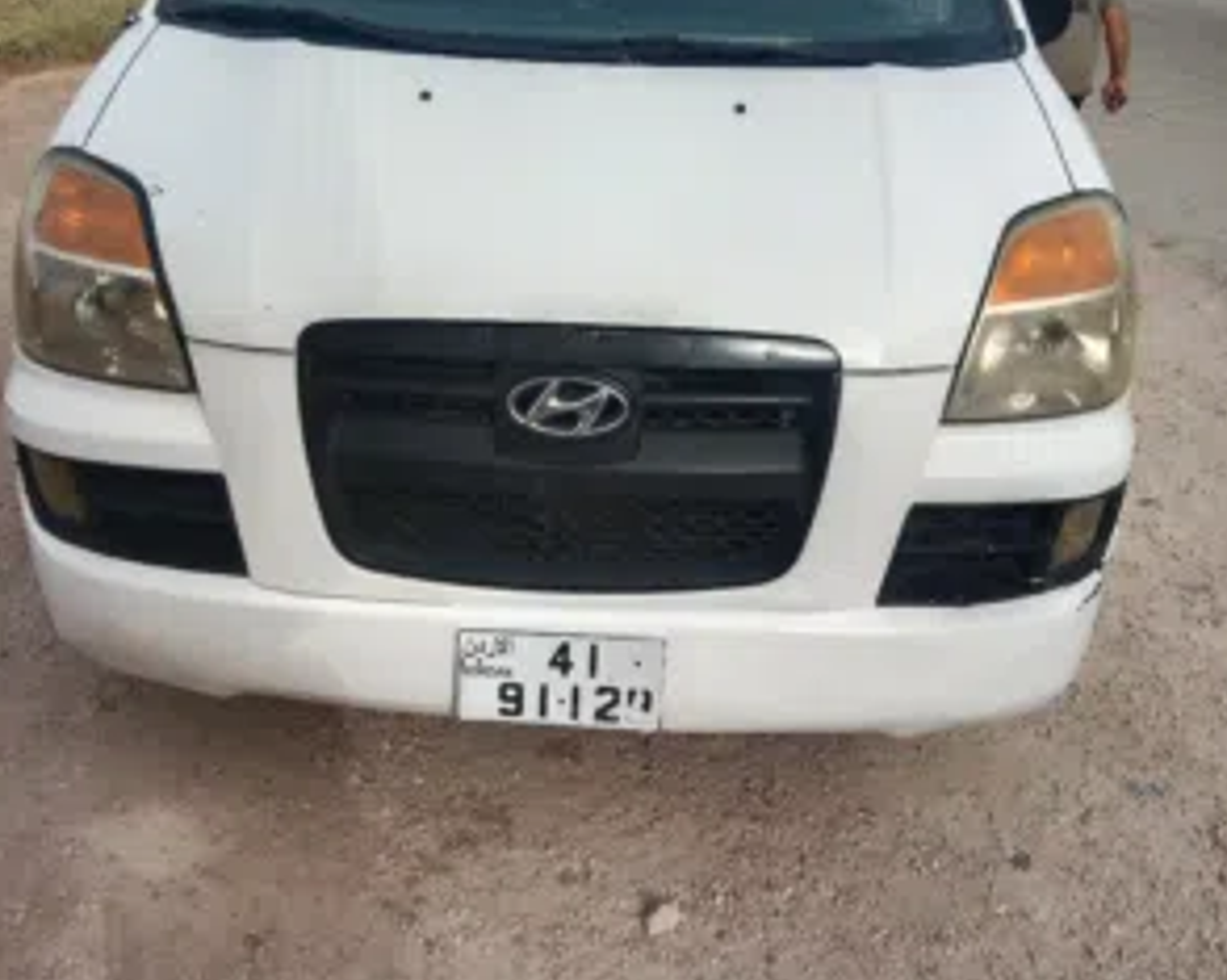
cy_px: 360
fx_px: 1306
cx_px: 620
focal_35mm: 36
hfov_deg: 50.3
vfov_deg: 40.8
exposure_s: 1/582
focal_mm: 3.65
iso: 108
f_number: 2.2
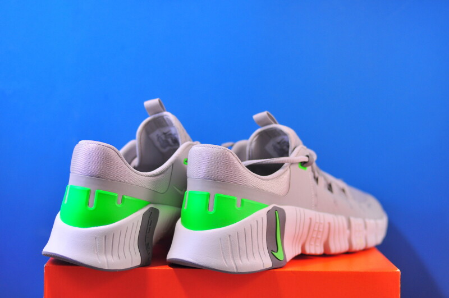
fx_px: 934
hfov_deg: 27.0
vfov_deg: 18.1
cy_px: 149
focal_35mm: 75
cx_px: 224
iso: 250
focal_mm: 50
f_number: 2
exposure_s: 1/320
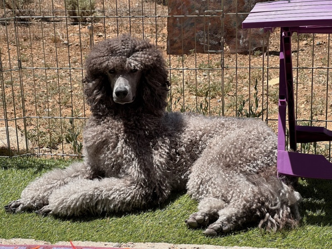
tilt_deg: -17.8
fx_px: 739
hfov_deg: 25.3
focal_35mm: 77
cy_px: 124
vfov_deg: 19.1
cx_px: 166
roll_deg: +1.7
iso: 32
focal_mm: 9
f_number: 2.8
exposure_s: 1/615
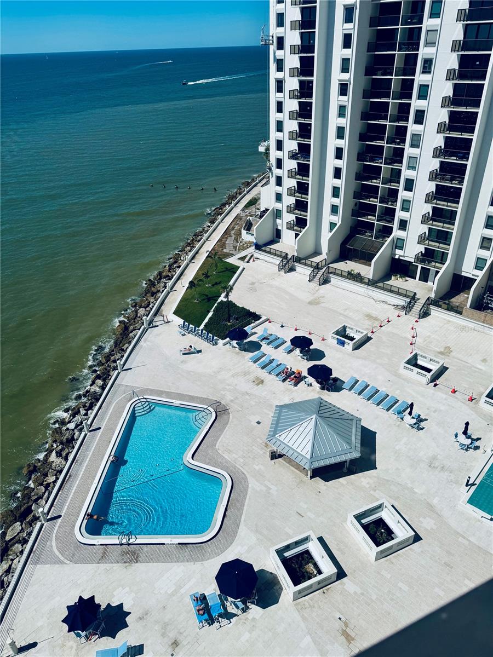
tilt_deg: -32.0
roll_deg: +2.4
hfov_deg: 56.8
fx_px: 456
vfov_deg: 71.6
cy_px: 328
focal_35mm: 24
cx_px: 246
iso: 64
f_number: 1.78
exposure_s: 1/12346
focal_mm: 6.76
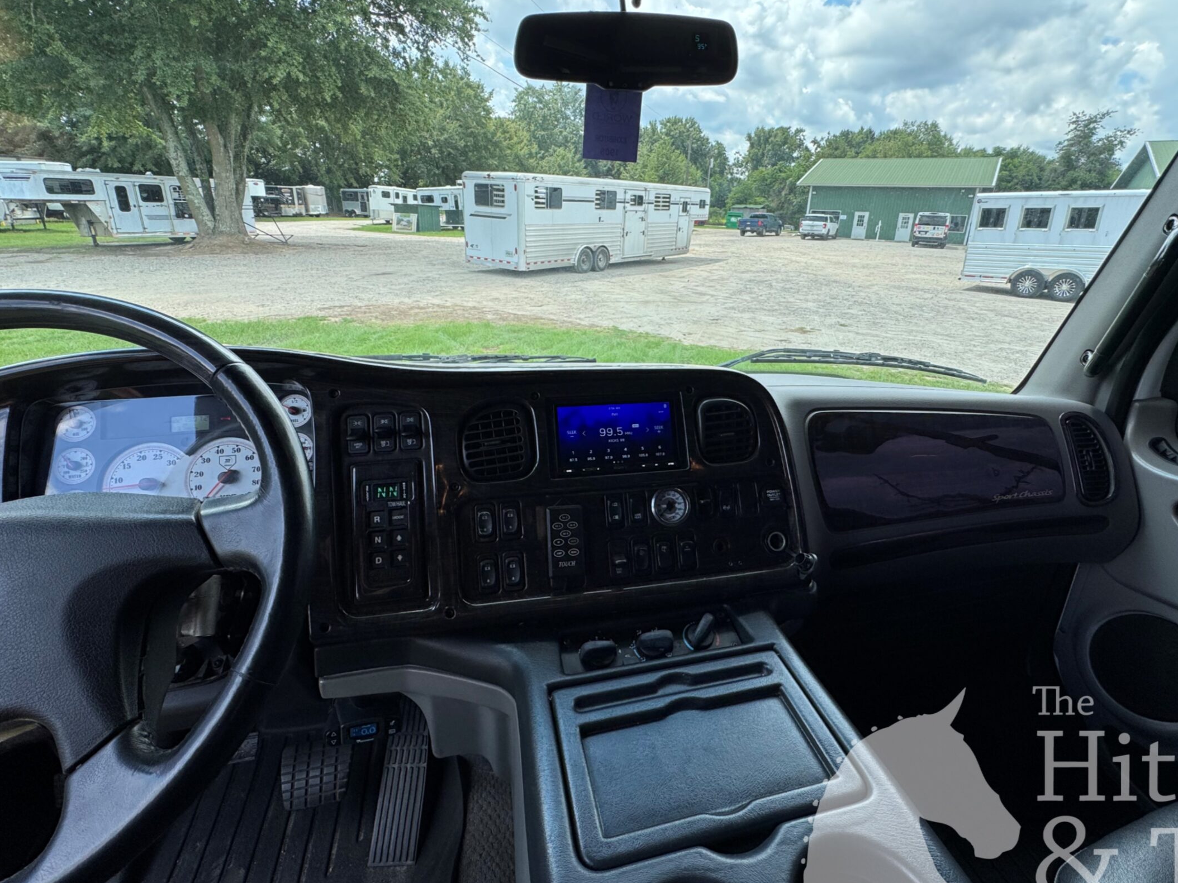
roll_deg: -2.5
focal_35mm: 17
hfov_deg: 91.0
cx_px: 615
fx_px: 579
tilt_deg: -22.3
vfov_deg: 74.7
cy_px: 418
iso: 40
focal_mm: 2.22
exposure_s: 1/453
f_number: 2.2
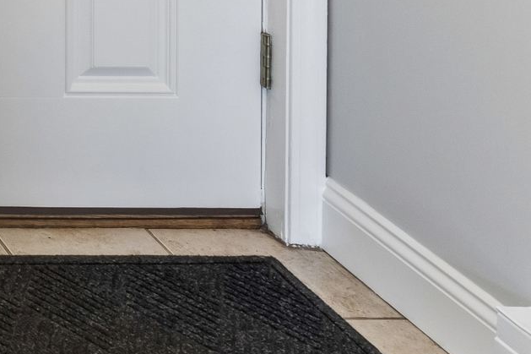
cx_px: -550
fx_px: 1253
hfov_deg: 17.1
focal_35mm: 85
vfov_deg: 13.2
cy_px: -411
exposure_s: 1/6
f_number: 13
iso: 400
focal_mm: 17.4
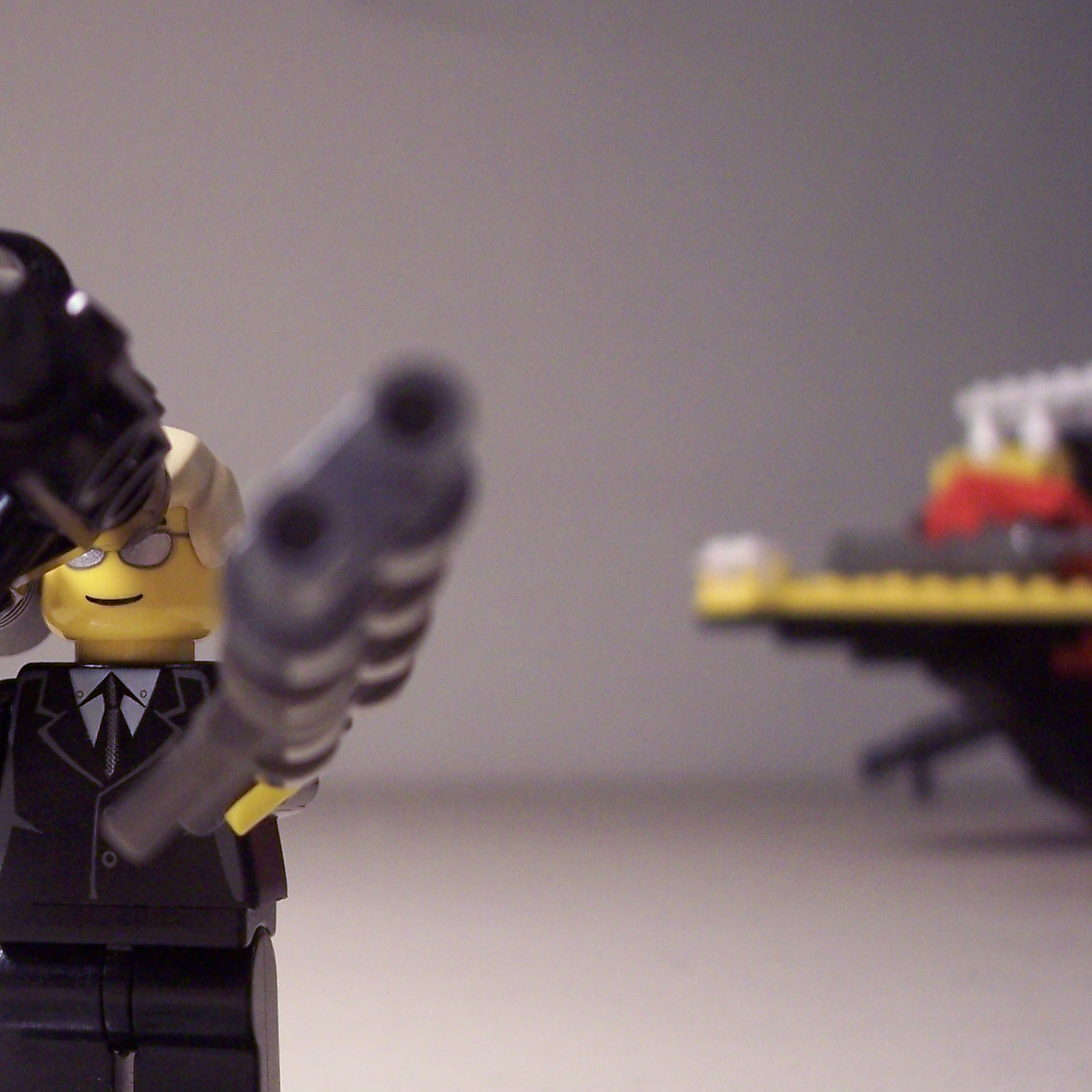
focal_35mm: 66
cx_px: 53
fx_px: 2356
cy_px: 687
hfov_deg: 25.1
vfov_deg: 26.0
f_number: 3.4
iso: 200
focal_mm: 8
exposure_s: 1/15
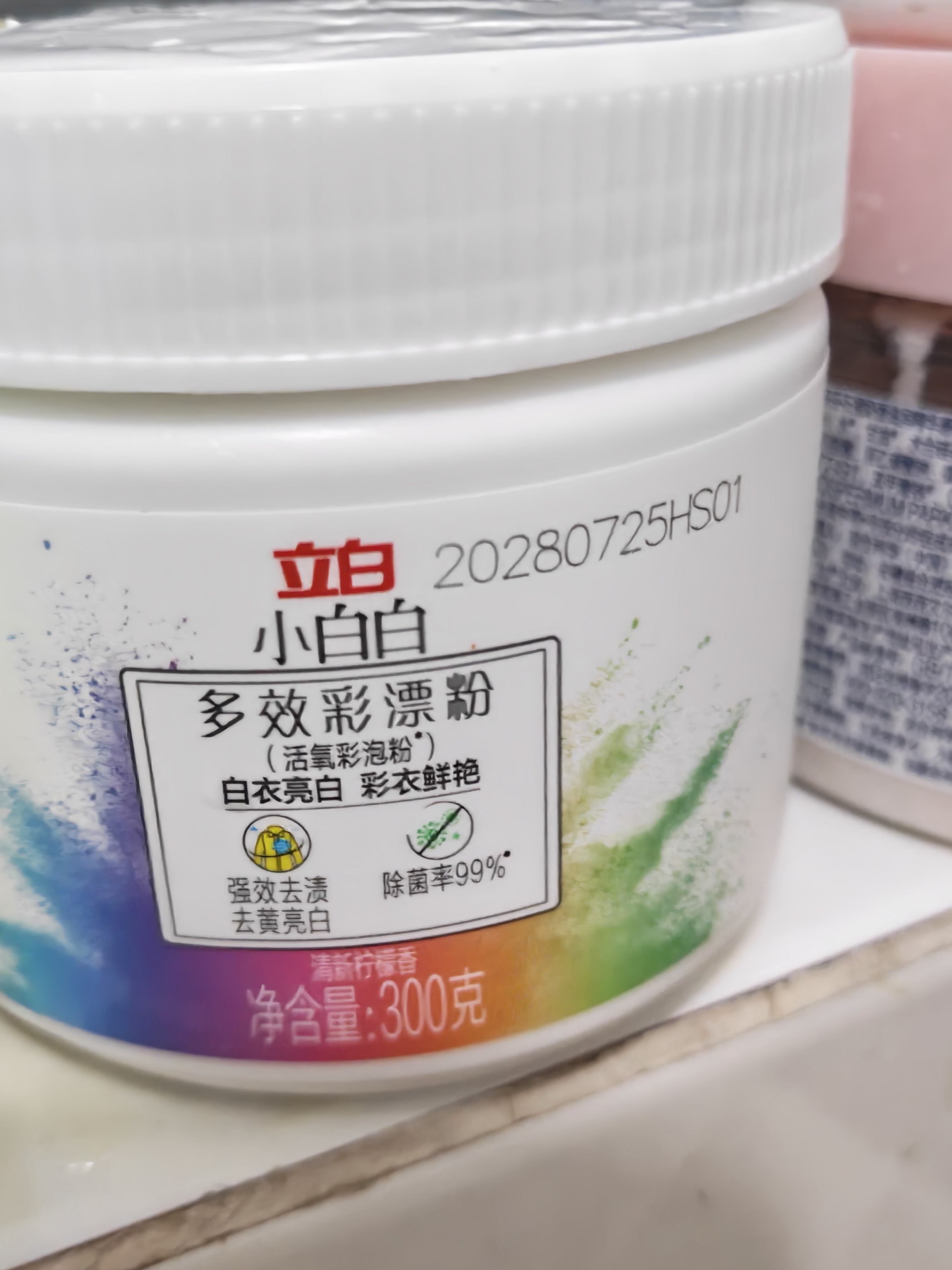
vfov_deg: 52.6
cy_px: 635
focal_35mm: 35
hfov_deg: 40.7
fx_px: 1283
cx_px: 476
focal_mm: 5.52
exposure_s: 1/100
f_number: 1.9
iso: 1000
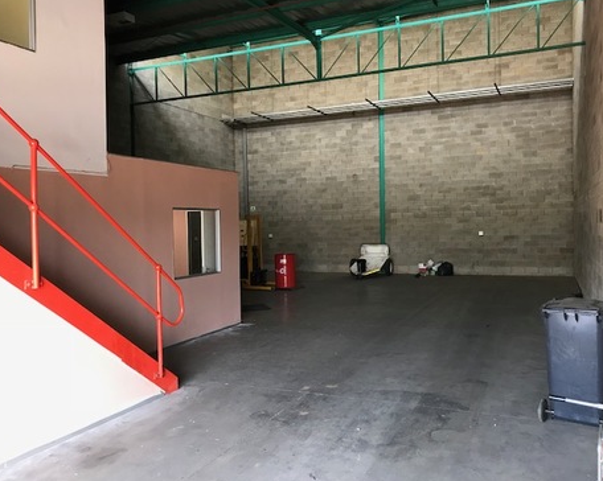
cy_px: 239
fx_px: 535
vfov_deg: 48.4
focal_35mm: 30
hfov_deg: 58.8
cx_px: 313
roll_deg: +1.5
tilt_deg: +0.8
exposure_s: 1/20
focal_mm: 3.99
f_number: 1.8
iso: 40
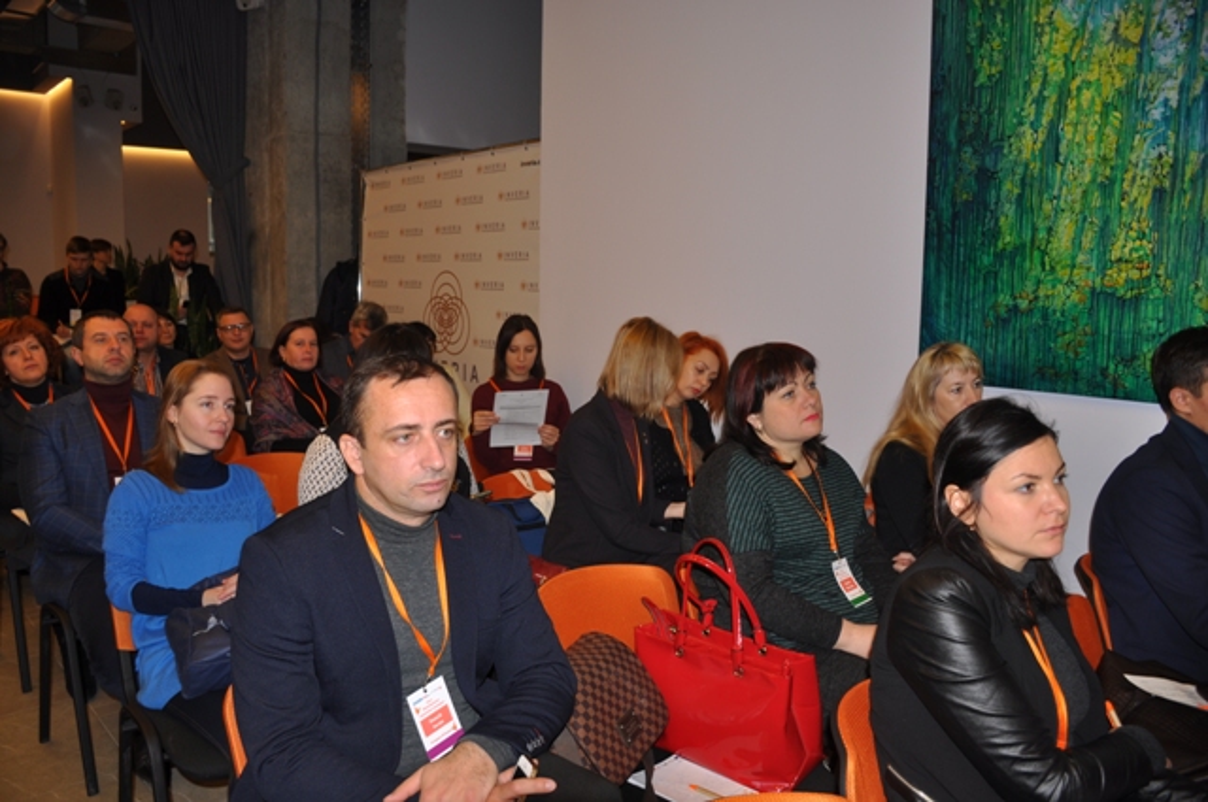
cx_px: 604
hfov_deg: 67.4
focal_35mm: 27
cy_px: 401
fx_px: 905
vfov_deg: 47.8
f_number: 3.5
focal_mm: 18
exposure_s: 1/60
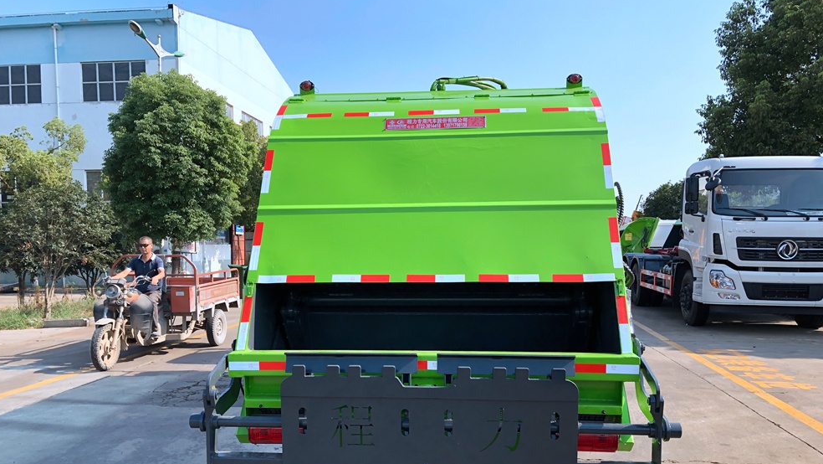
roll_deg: +0.1
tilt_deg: -4.9
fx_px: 677
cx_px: 412
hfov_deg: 62.6
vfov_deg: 37.5
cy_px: 295
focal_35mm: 31
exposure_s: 1/676
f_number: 1.8
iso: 20
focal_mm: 3.99
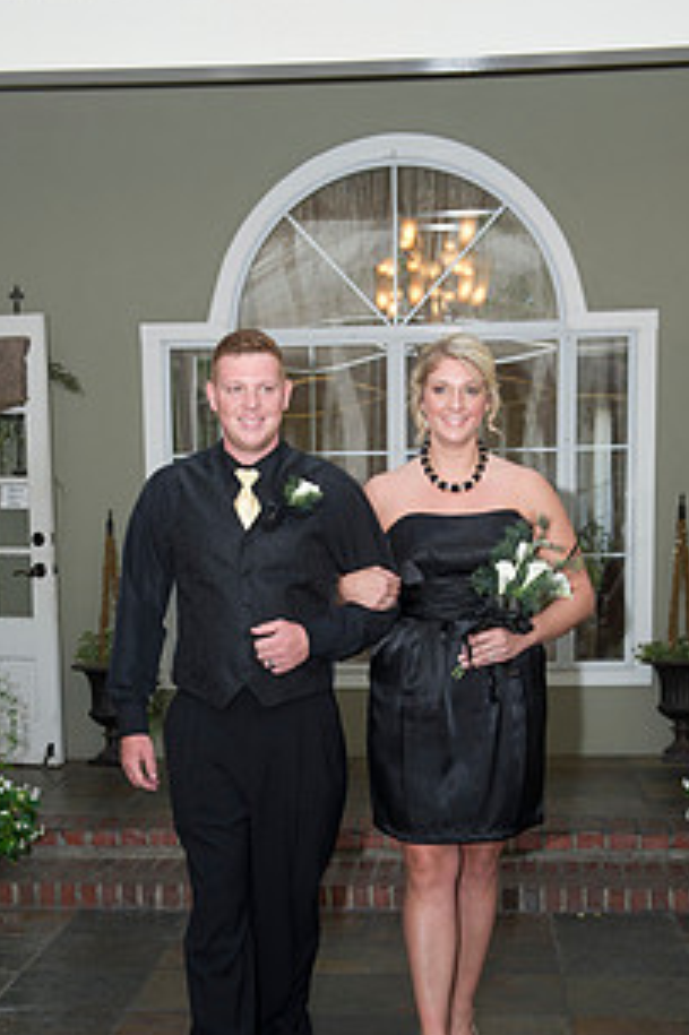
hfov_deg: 21.9
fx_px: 1782
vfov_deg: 32.0
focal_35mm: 62
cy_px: 740
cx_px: 307
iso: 800
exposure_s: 1/100
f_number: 5
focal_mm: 42
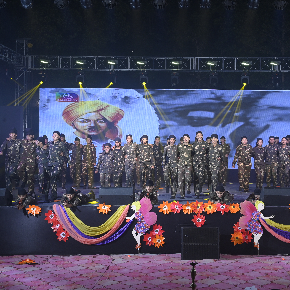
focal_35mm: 52
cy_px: 147
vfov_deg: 32.8
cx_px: 194
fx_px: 493
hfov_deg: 32.5
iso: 1000
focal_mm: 40
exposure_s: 1/200
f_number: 8
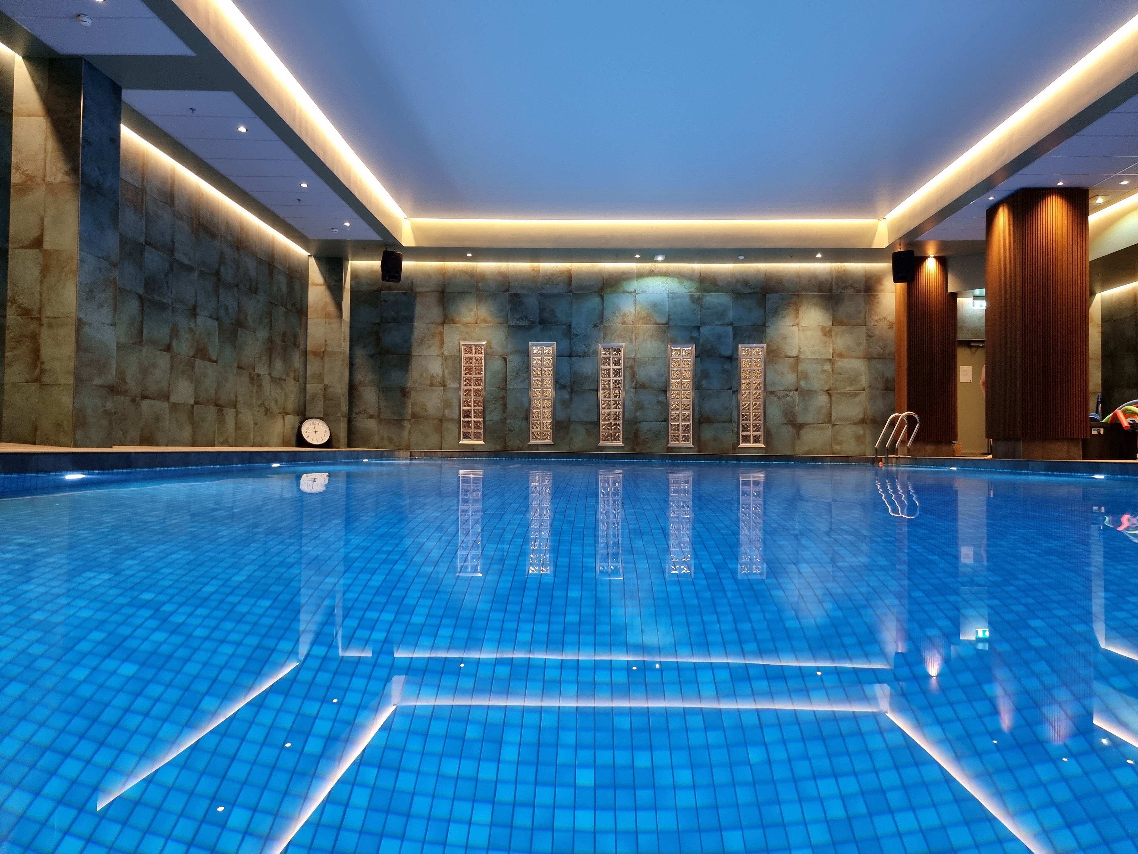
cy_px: 427
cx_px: 569
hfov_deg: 71.6
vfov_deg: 56.8
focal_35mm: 24
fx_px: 789
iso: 640
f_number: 1.8
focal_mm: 6.7
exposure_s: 1/50
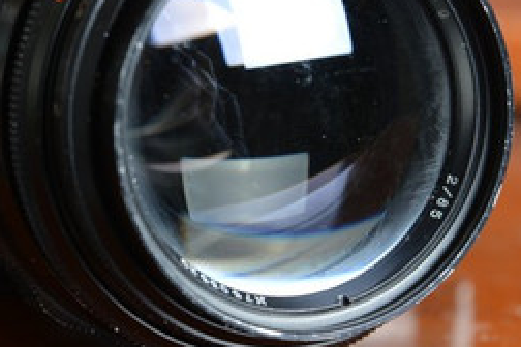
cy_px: 19
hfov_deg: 9.5
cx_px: 62
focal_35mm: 216
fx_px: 3126
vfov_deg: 6.3
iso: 200
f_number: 8
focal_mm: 85
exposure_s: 1/160
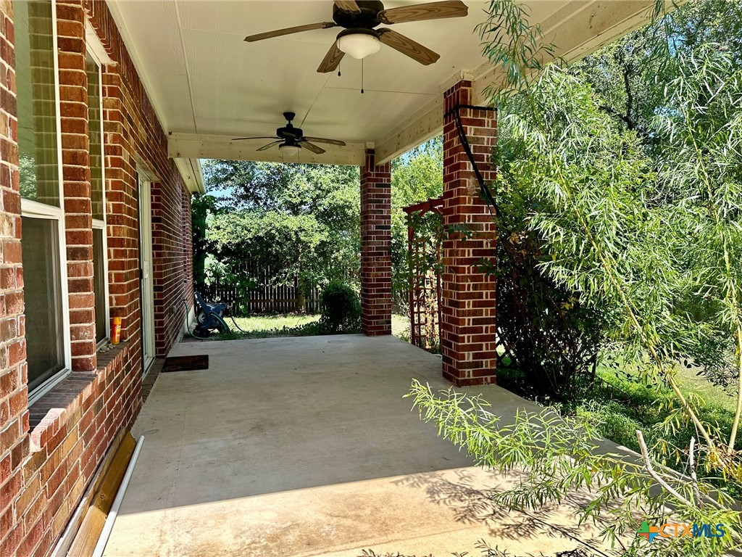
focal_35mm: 24
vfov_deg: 56.8
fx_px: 514
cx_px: 371
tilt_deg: -2.7
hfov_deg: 71.6
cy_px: 278
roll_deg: +0.2
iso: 80
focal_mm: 6.86
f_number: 1.78
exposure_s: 1/980
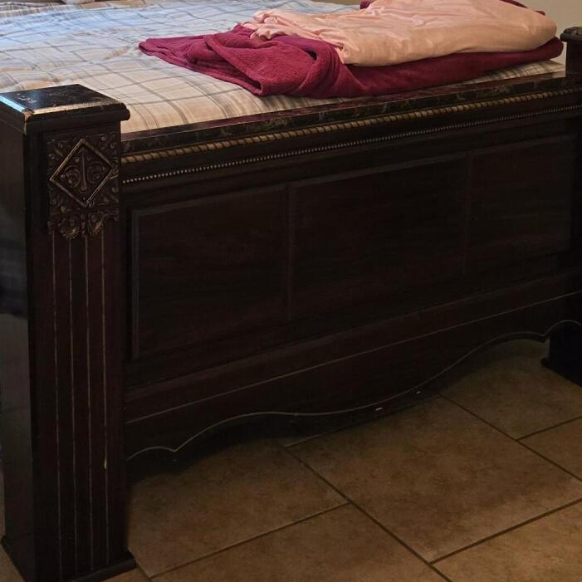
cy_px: 54
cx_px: 218
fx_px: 1103
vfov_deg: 28.4
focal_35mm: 58
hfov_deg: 29.4
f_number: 1.7
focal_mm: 6.3
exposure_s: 1/120
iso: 640
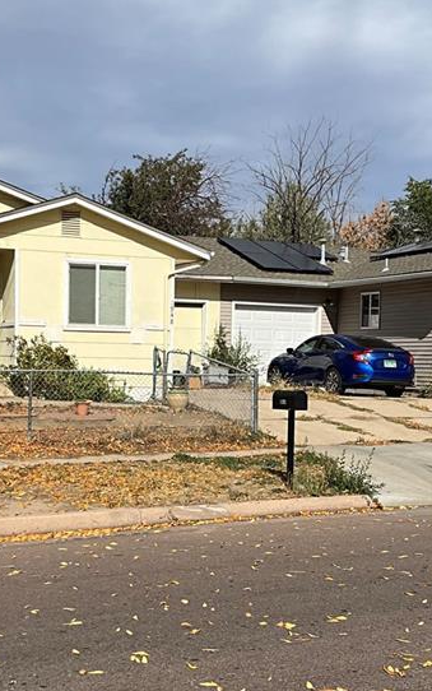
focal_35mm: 58
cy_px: 425
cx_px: 210
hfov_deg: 22.4
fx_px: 1092
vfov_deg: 34.9
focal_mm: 3
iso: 25
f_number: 1.8
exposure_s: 1/3534
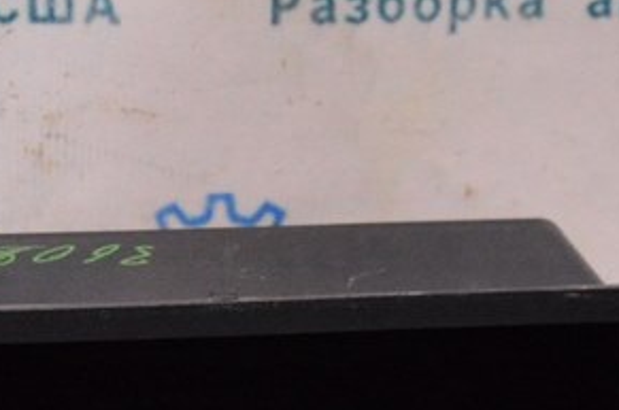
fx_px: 2541
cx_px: 19
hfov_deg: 13.7
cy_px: 509
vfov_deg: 9.1
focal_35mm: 148
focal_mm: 28
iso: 3200
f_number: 4.2
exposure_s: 1/320
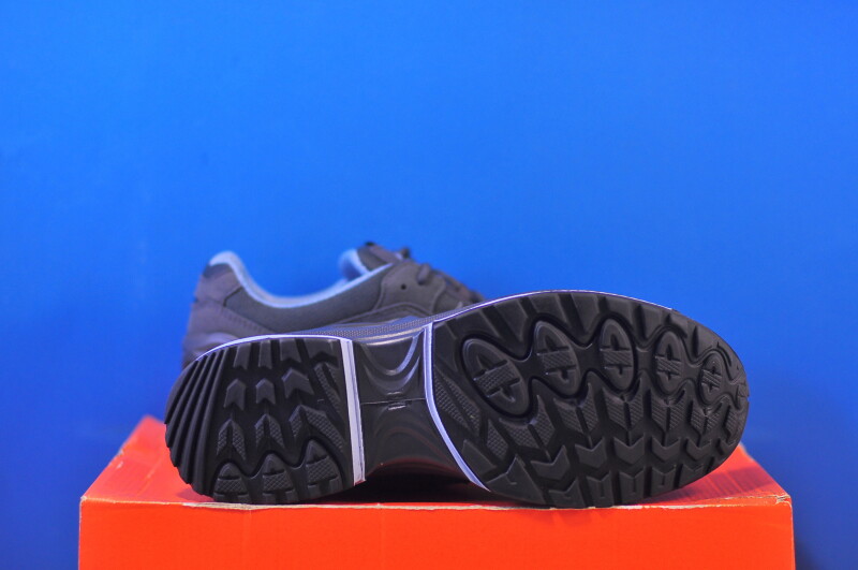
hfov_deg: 27.0
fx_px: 1785
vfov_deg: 18.1
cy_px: 285
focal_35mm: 75
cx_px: 429
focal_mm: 50
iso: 250
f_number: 2.2
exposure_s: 1/320
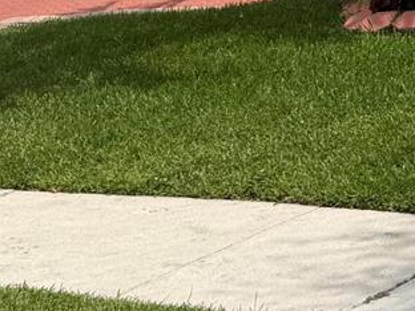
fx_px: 1475
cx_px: 500
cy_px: -254
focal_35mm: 123
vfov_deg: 11.2
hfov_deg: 15.4
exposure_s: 1/10309
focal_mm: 6.76
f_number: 1.78
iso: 80
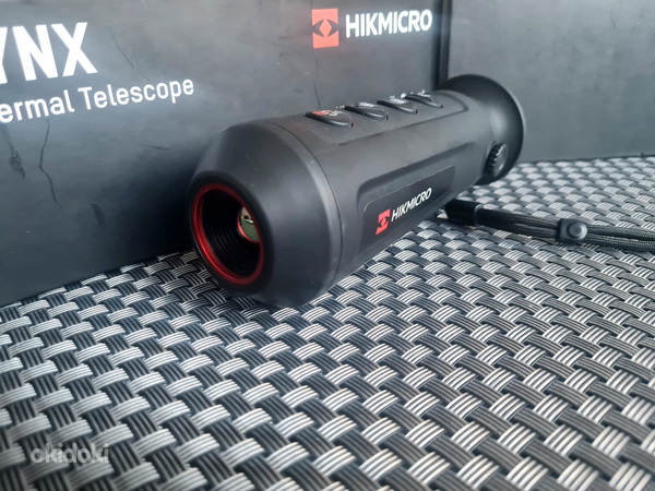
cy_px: 246
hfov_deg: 67.3
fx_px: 492
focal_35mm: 26
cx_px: 328
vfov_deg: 53.1
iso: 500
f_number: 1.8
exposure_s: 1/25
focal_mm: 5.4
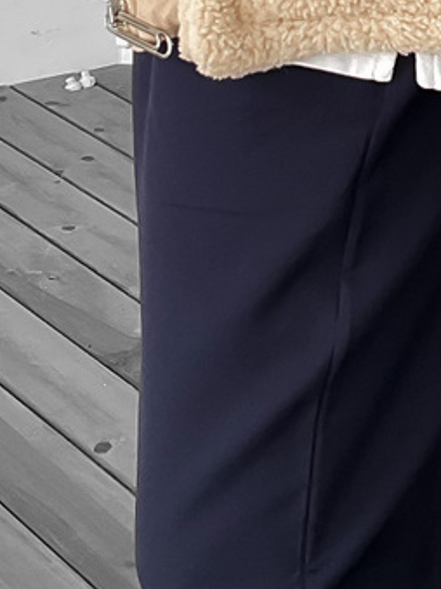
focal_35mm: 137
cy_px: -132
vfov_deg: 14.0
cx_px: 509
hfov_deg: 10.7
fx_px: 2329
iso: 25
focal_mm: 3
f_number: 1.8
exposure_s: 1/120
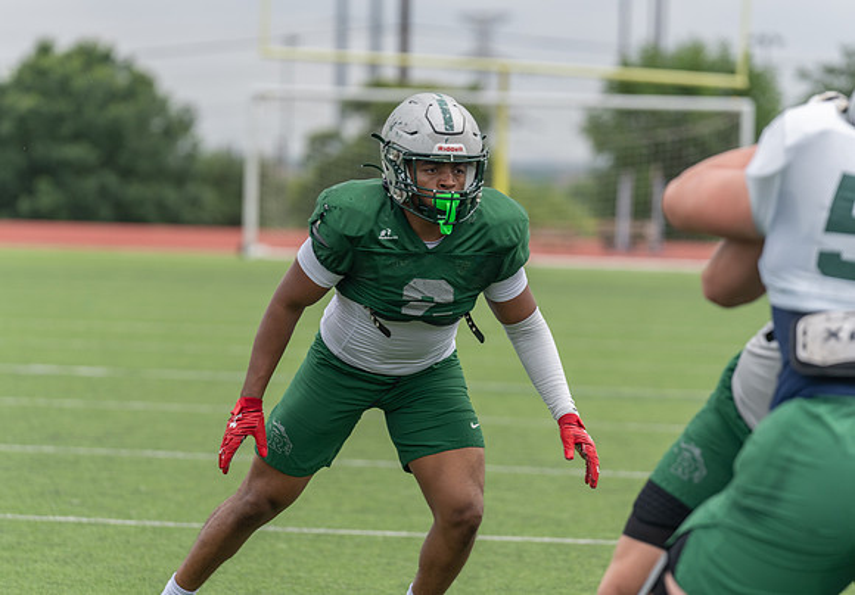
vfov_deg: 6.6
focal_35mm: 214
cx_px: 409
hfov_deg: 9.5
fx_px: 5144
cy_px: 298
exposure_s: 1/1250
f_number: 4
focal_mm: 195
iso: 250
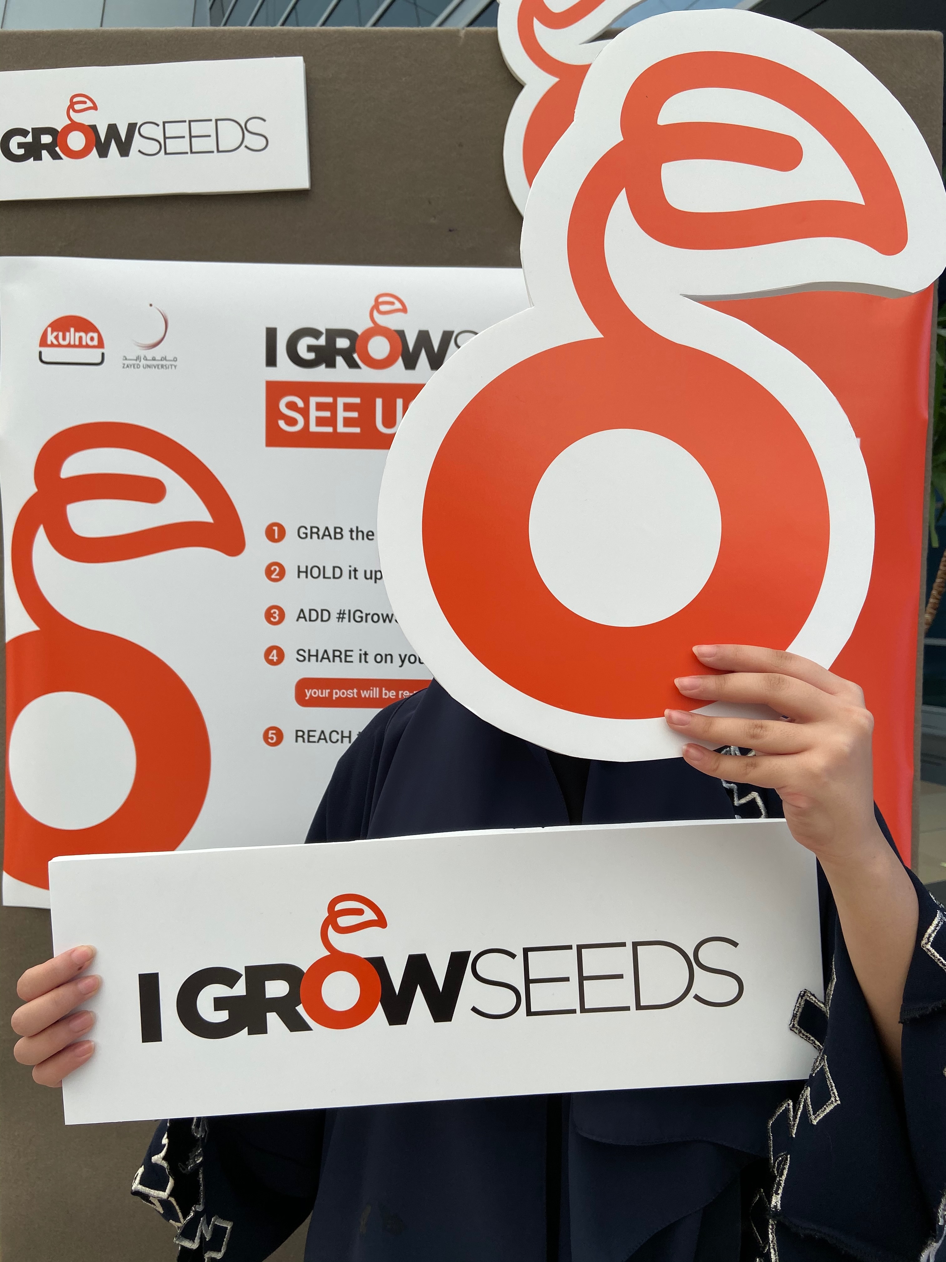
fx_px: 947
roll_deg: +0.0
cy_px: 631
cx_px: 473
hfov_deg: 53.1
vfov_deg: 67.3
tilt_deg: -2.8
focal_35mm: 26
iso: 40
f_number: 1.8
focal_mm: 4.25
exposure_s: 1/122
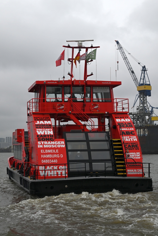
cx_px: 79
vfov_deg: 32.3
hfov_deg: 22.0
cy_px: 118
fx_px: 407
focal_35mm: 62
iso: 200
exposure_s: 1/500
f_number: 5
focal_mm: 62
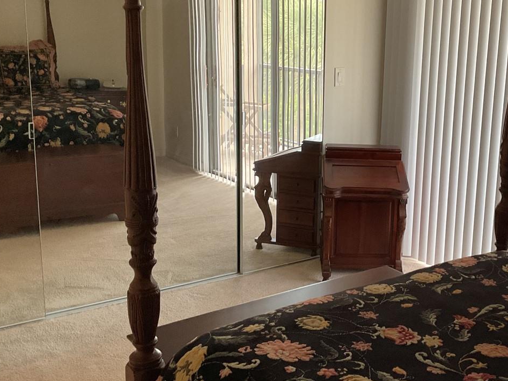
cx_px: 362
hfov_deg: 38.2
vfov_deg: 29.7
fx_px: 719
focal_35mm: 49
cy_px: 176
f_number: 1.8
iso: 100
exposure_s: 1/60
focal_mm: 3
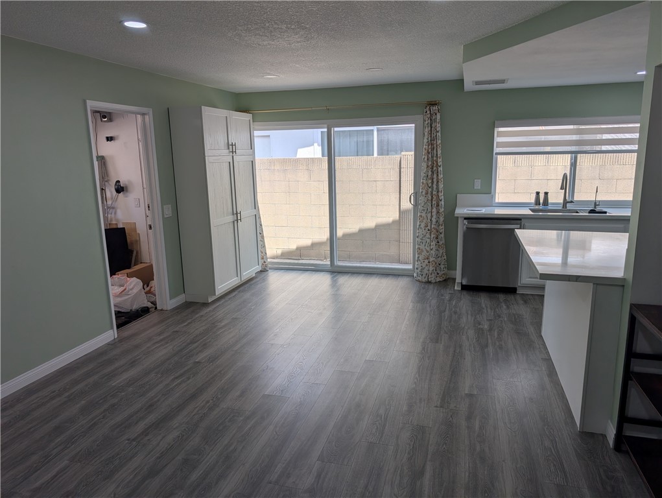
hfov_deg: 71.5
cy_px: 249
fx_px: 459
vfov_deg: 56.9
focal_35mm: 24
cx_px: 331
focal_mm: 6.9
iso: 20
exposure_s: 1/962
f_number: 1.68
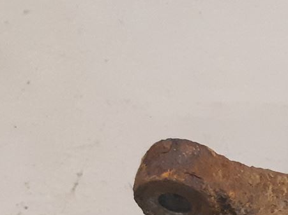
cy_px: 314
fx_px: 981
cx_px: 393
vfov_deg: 12.0
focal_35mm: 118
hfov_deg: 15.7
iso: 250
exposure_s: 1/50
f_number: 1.7
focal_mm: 3.93
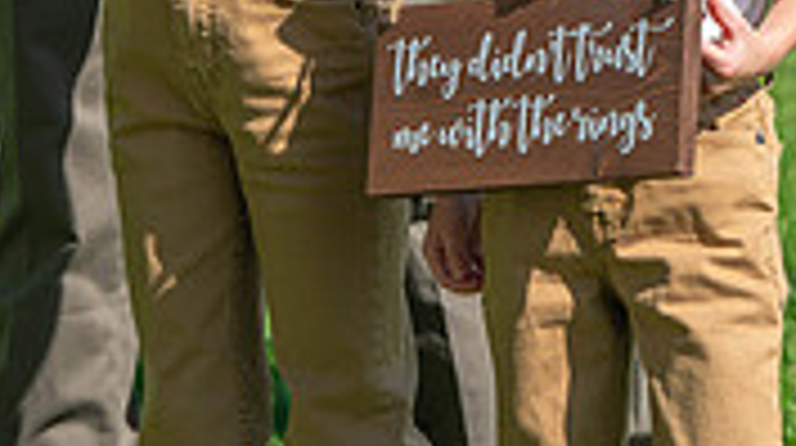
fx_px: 11235
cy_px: -176
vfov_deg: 2.3
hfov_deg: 4.1
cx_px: 371
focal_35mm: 533
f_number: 6.3
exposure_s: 1/640
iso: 100
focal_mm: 200
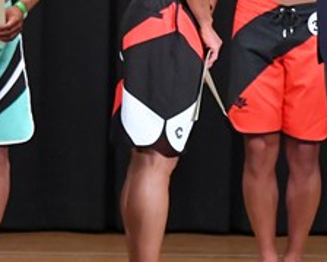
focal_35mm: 608
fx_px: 5882
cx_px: 312
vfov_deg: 2.5
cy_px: 44
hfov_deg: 3.2
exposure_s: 1/400
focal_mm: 125
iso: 8000
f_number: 5.6
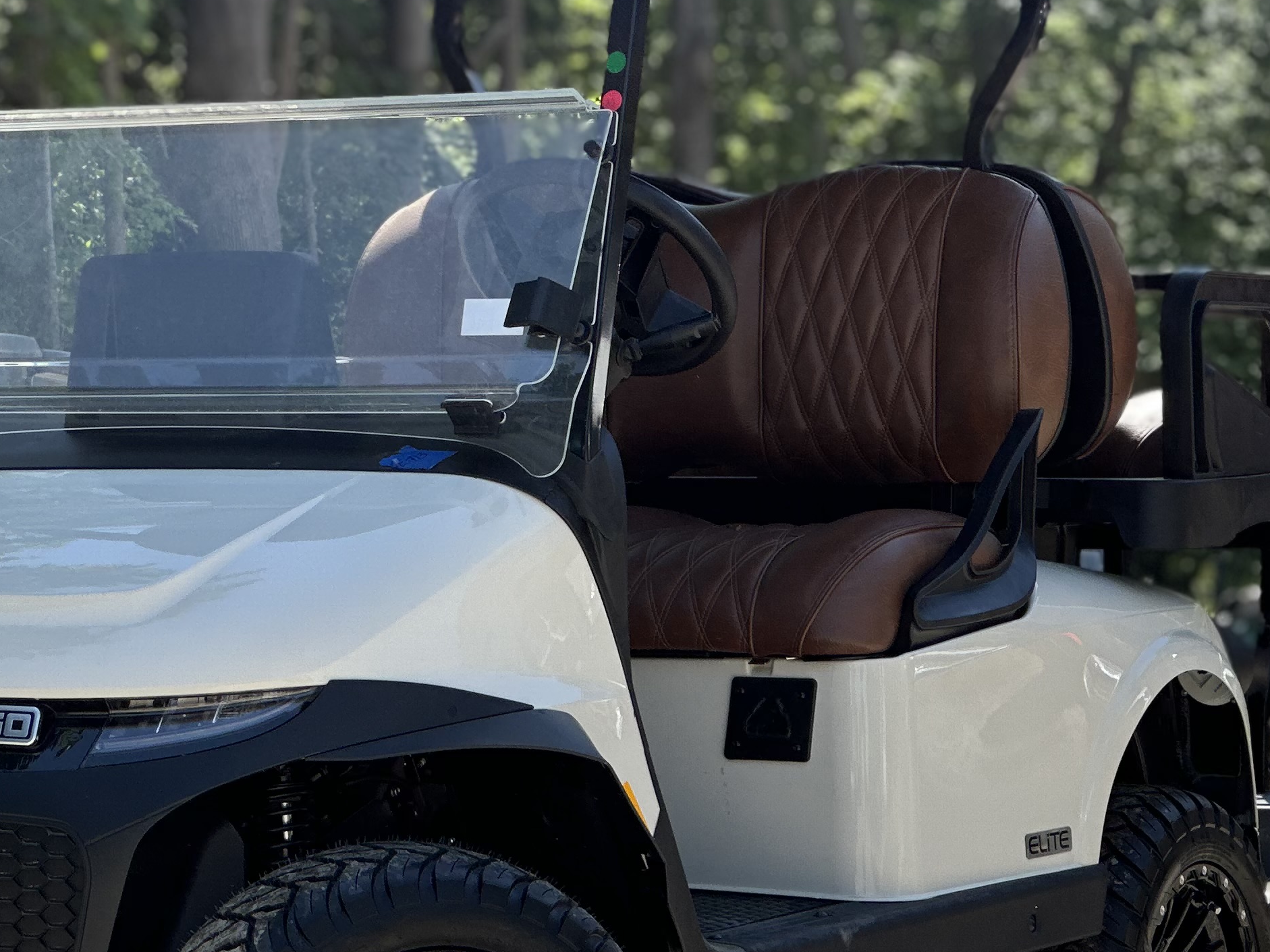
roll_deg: +0.2
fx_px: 6053
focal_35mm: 165
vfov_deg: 9.0
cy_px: 482
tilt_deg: +2.7
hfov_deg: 12.0
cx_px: 509
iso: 25
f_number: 2.8
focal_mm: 9
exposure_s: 1/235
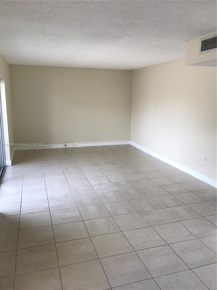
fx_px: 234
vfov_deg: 63.4
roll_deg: +0.1
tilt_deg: -11.4
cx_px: 108
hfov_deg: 49.7
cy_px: 145
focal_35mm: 28
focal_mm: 3.99
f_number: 1.8
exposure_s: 1/60
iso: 32
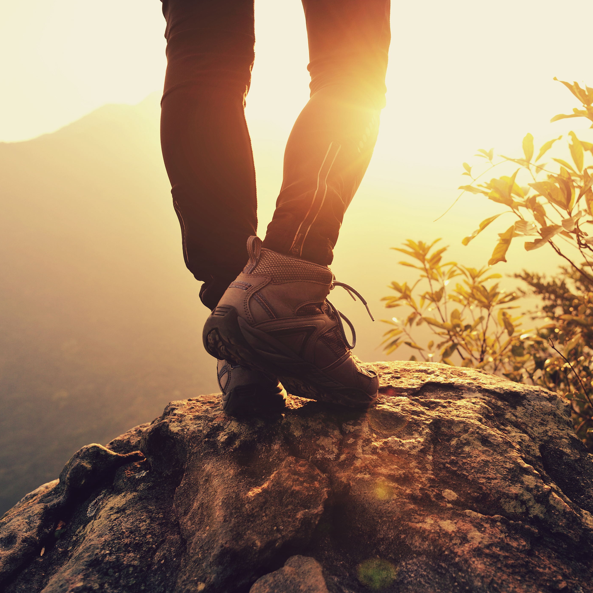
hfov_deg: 59.5
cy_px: 299
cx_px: 398
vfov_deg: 60.9
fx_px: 504
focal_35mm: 26
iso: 200
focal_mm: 20
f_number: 5
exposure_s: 1/500
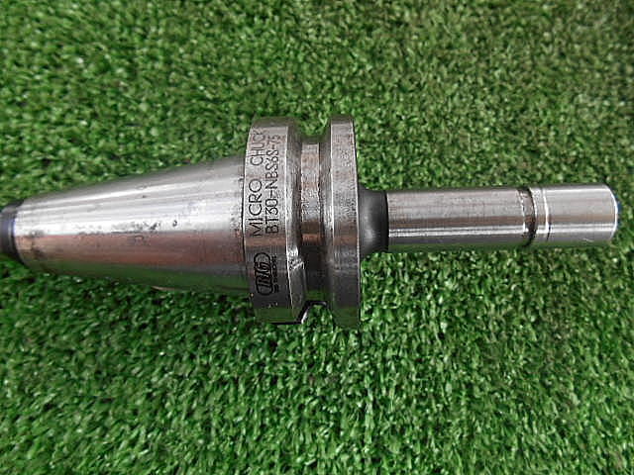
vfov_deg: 53.1
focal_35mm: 26
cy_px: 238
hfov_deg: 67.3
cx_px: 317
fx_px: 476
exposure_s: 1/30
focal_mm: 4.7
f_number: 3.4
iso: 200
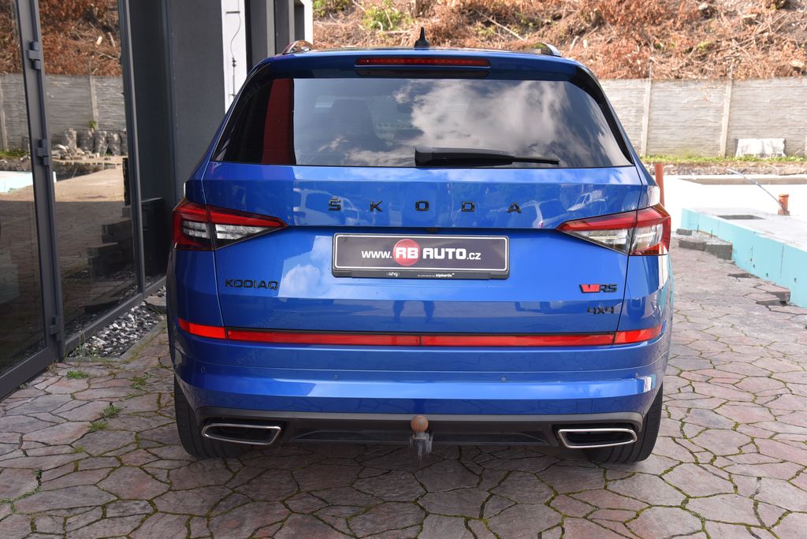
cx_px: 404
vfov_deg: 33.4
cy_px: 270
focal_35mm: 40
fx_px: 897
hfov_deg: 48.4
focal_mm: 40
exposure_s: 1/250
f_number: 8
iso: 500
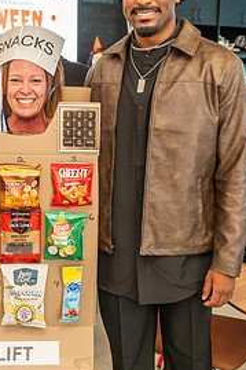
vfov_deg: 32.4
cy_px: 193
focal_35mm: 62
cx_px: 98
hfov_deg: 21.8
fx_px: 636
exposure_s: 1/160
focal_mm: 37
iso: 4000
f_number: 4
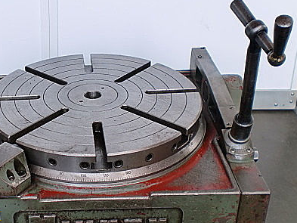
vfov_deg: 25.7
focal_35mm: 57
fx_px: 489
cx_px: 75
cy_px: 122
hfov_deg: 33.1
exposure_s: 1/80
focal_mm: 6.3
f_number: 3.1
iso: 64
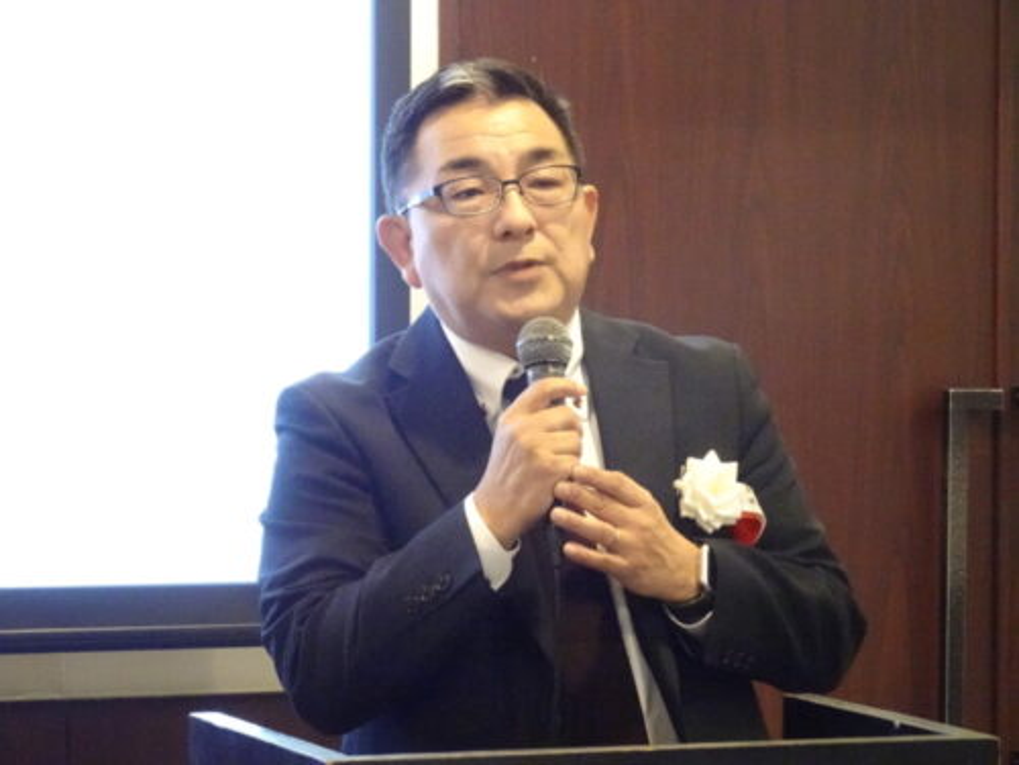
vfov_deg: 10.4
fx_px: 4180
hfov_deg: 13.9
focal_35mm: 142
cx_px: 510
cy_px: 382
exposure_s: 1/30
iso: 3200
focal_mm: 22.53
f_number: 5.6
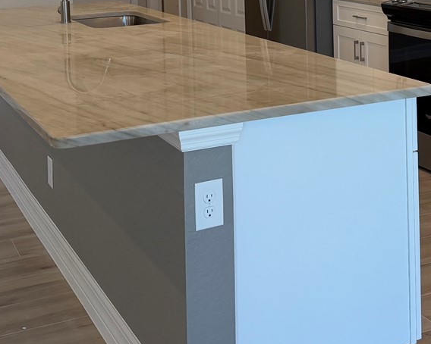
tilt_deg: -3.7
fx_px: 842
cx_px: 273
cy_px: -36
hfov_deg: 28.6
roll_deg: +2.2
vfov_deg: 21.9
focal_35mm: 66
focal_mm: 6.76
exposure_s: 1/195
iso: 160
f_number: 1.78
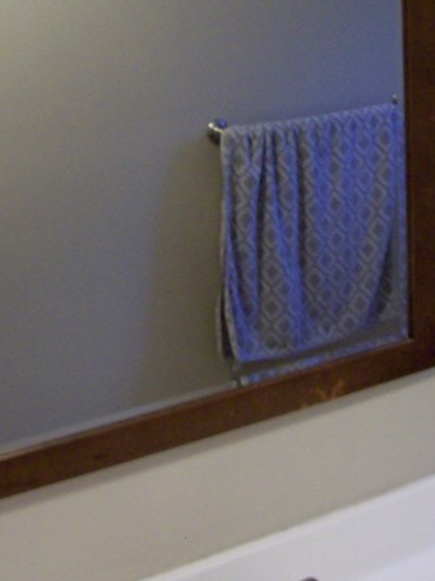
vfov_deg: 24.0
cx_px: 258
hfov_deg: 18.2
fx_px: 1358
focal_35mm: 81
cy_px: 173
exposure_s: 1/8
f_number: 2.7
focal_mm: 6
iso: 80
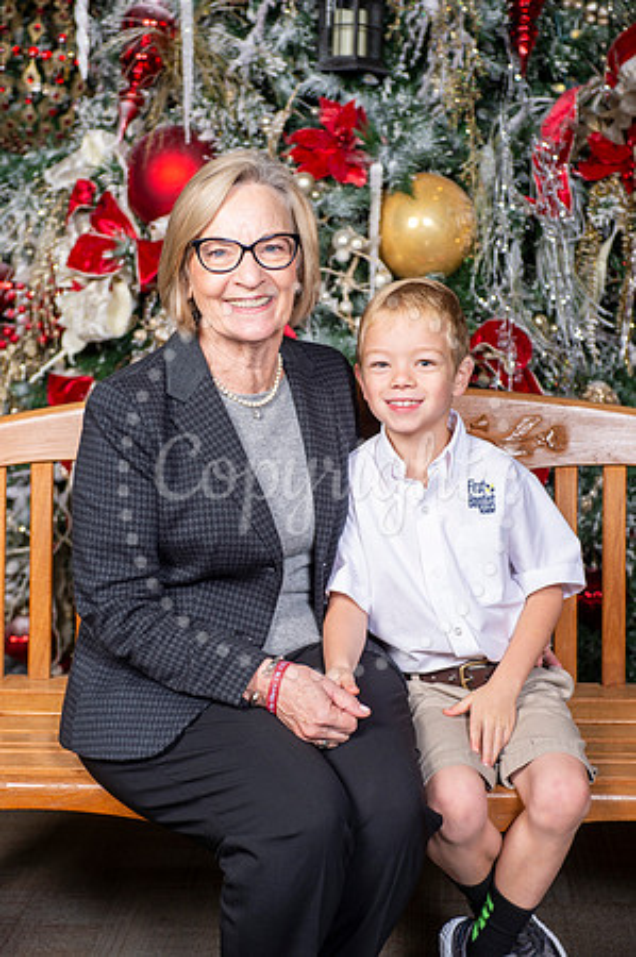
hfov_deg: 22.6
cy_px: 478
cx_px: 318
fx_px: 1594
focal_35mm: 60
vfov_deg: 33.4
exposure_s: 1/100
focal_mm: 60
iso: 160
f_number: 6.3
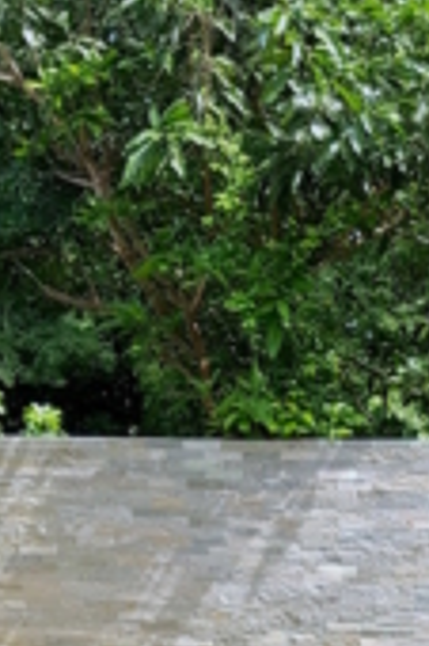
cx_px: 585
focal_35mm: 93
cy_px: 752
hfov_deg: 14.0
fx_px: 1666
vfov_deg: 20.6
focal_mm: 4.2
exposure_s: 1/367
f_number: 1.7
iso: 50
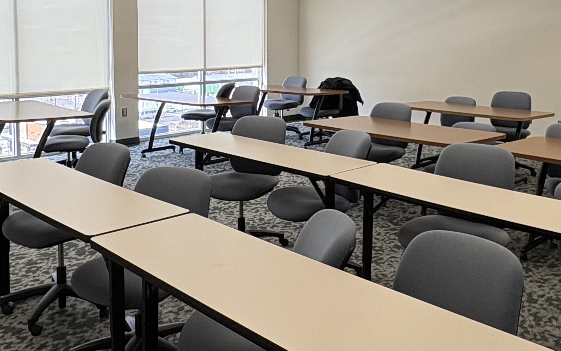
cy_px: 77
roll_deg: -0.2
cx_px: 302
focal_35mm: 40
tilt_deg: -2.4
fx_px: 612
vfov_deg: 31.3
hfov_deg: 49.2
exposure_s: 1/120
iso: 50
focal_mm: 2.22
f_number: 2.2
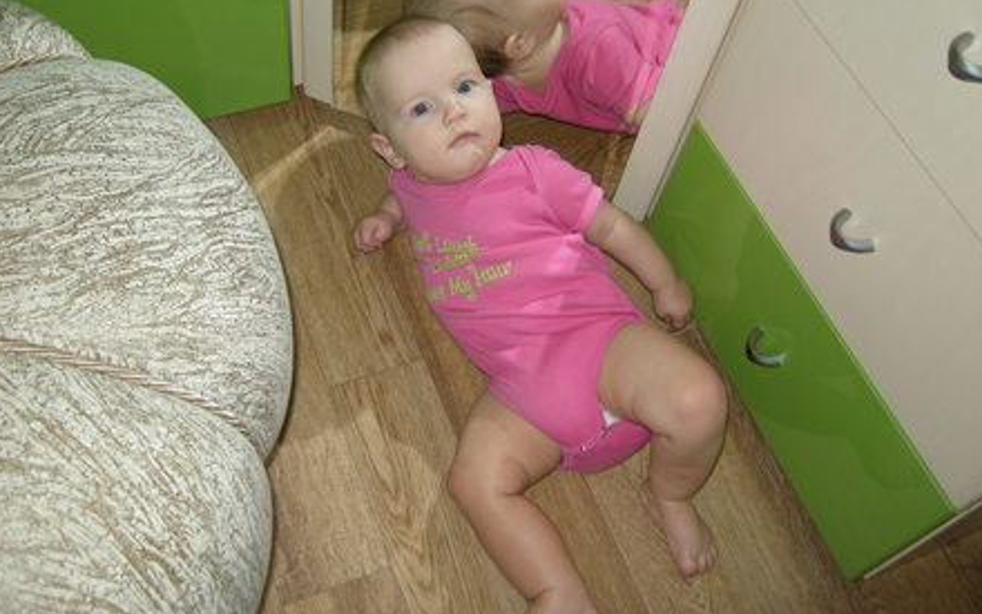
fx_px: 1017
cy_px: 261
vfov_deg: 33.5
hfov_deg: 51.5
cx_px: 491
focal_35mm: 38
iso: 64
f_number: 3
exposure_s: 1/60
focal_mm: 7.5
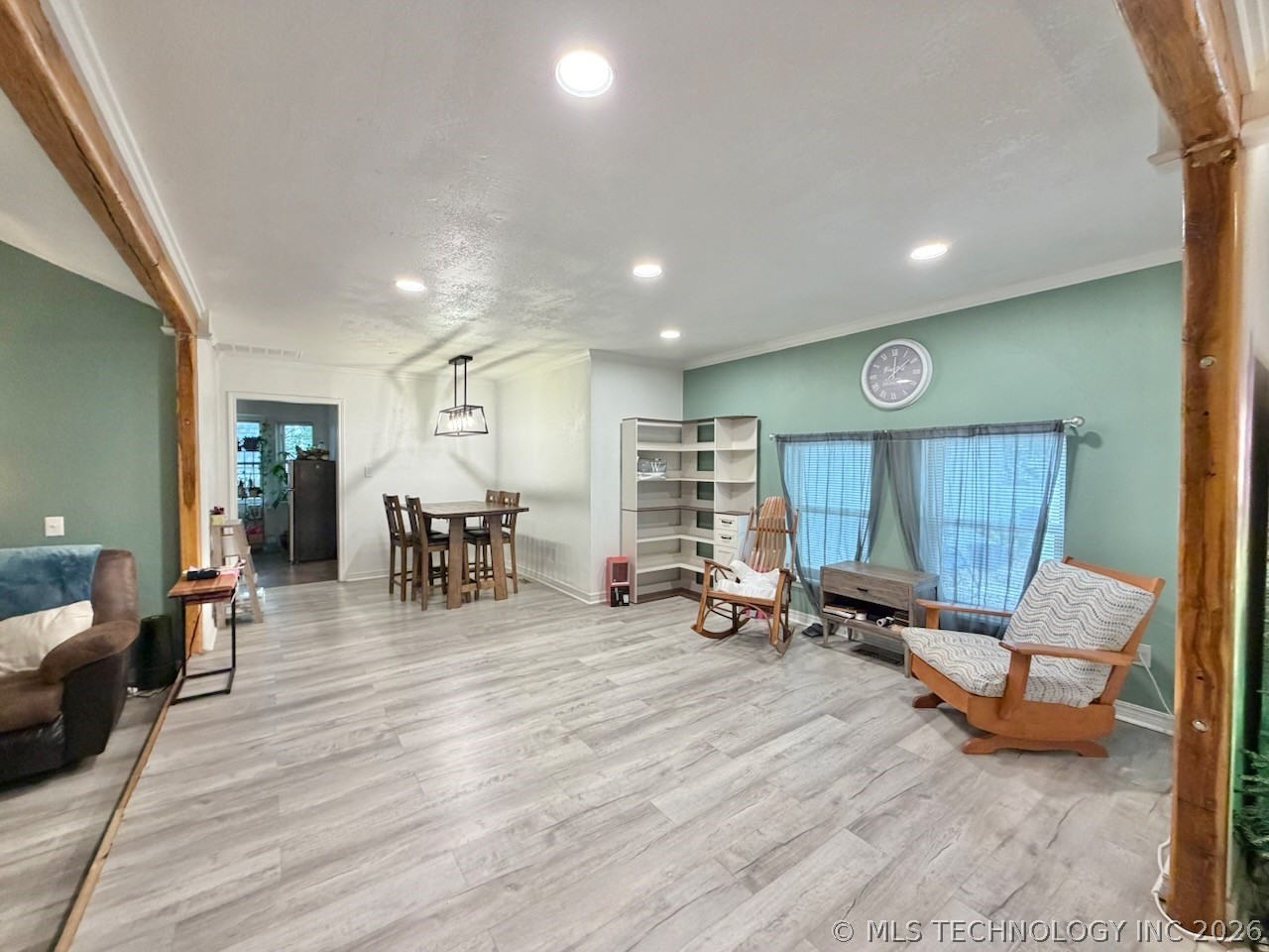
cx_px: 634
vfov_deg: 85.7
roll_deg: -0.2
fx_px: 513
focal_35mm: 14
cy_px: 476
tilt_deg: -0.4
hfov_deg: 102.1
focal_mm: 2.22
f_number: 2.2
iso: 400
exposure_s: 1/60
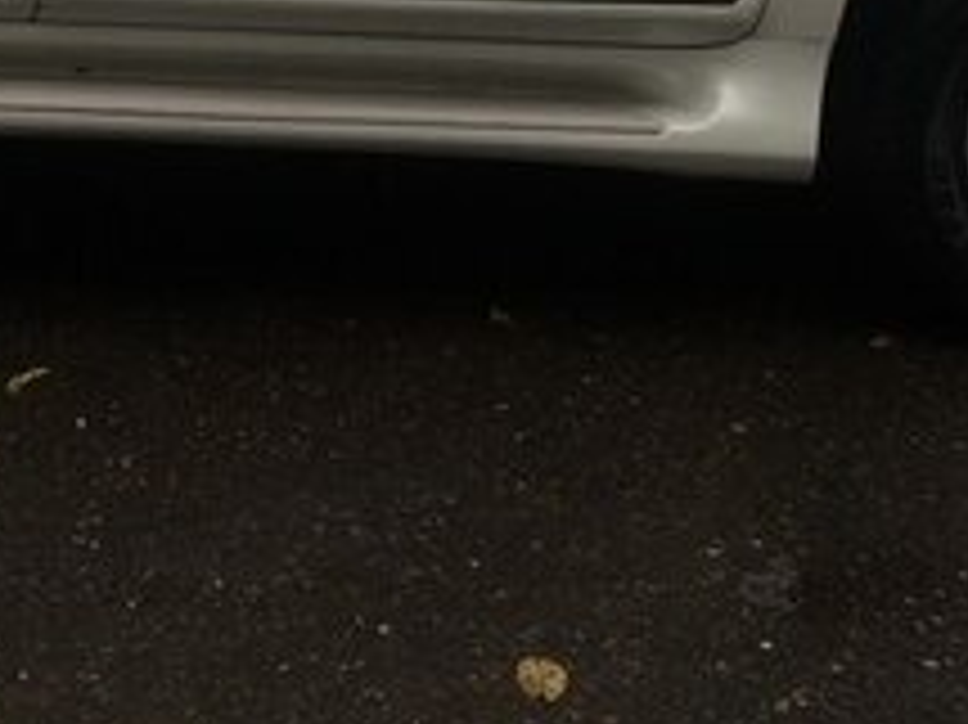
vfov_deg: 15.9
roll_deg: -0.7
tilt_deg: -11.6
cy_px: -151
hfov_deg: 21.7
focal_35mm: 89
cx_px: 158
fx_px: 2487
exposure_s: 1/218
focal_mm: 4.15
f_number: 2.2
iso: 32
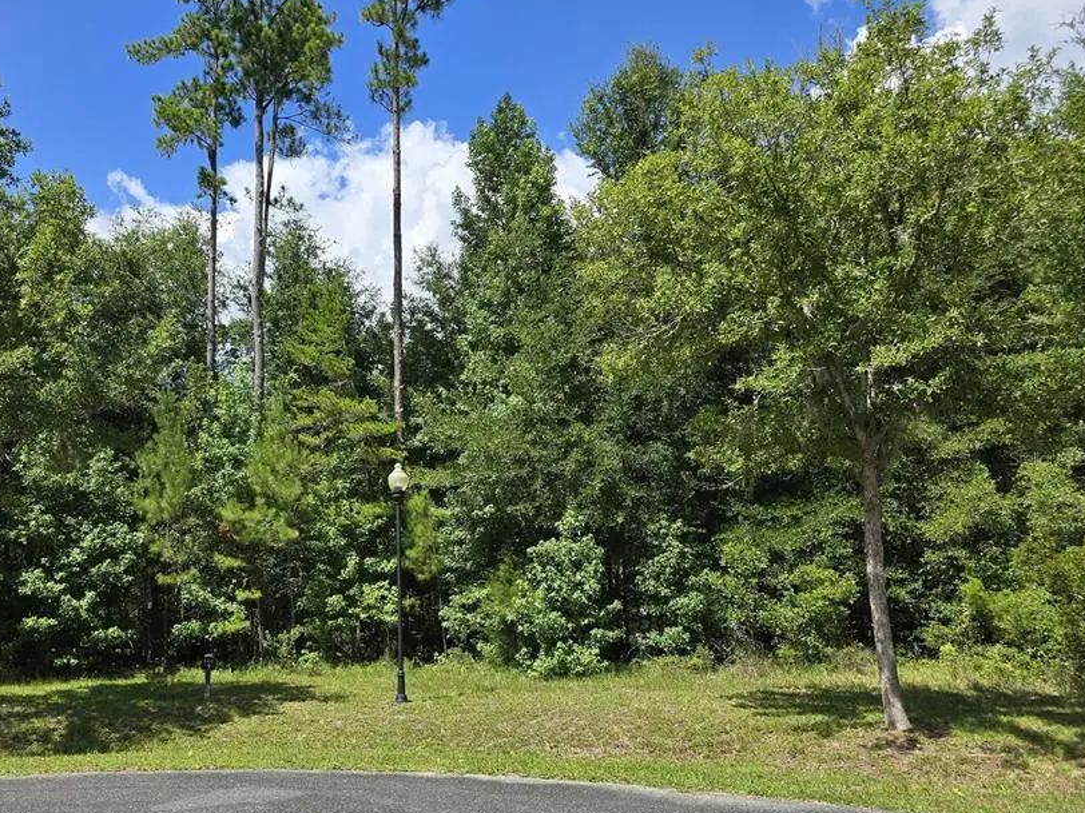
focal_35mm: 29
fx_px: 909
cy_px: 458
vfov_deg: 48.1
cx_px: 406
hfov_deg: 60.8
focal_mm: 6.3
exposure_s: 1/688
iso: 12
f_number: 1.7
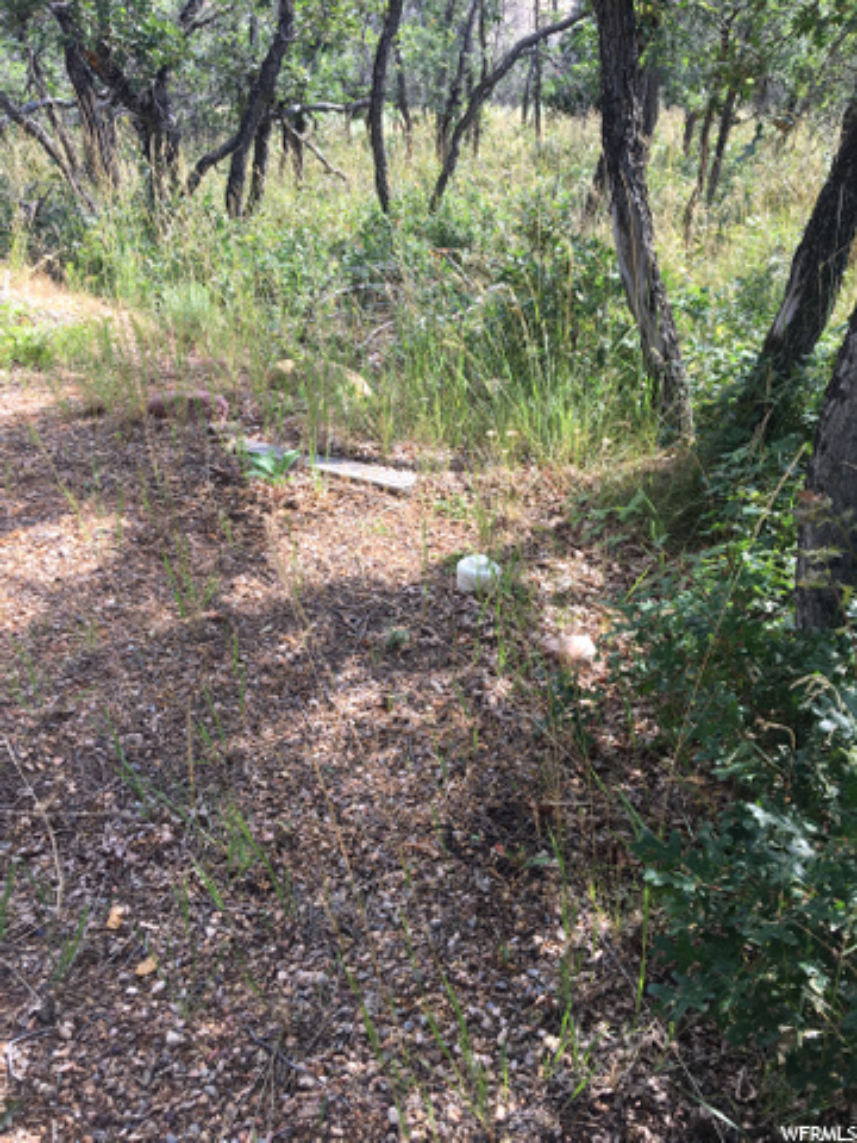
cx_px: 428
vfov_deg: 61.7
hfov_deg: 48.2
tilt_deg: -34.9
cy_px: 572
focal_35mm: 29
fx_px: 957
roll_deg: -0.2
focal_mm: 4.15
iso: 25
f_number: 2.2
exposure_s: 1/252
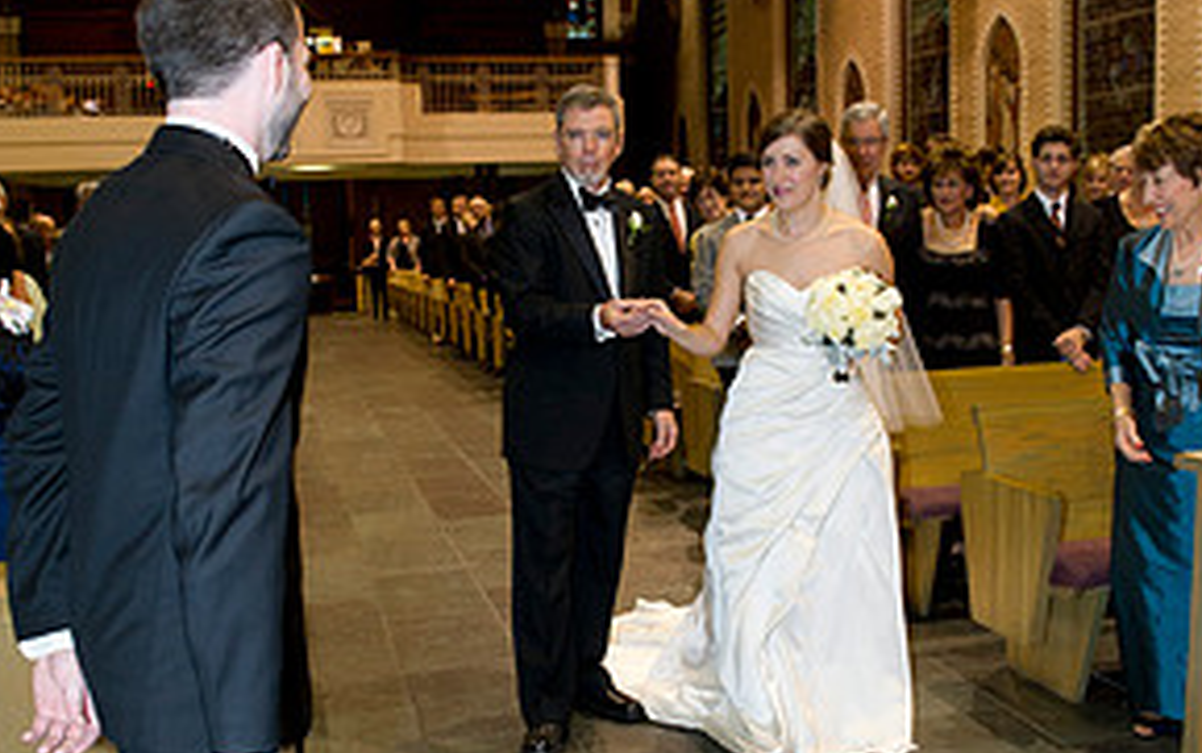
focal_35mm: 38
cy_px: 408
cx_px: 618
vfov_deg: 33.6
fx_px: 1246
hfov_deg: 51.5
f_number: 4
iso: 1250
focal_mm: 24
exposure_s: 1/60
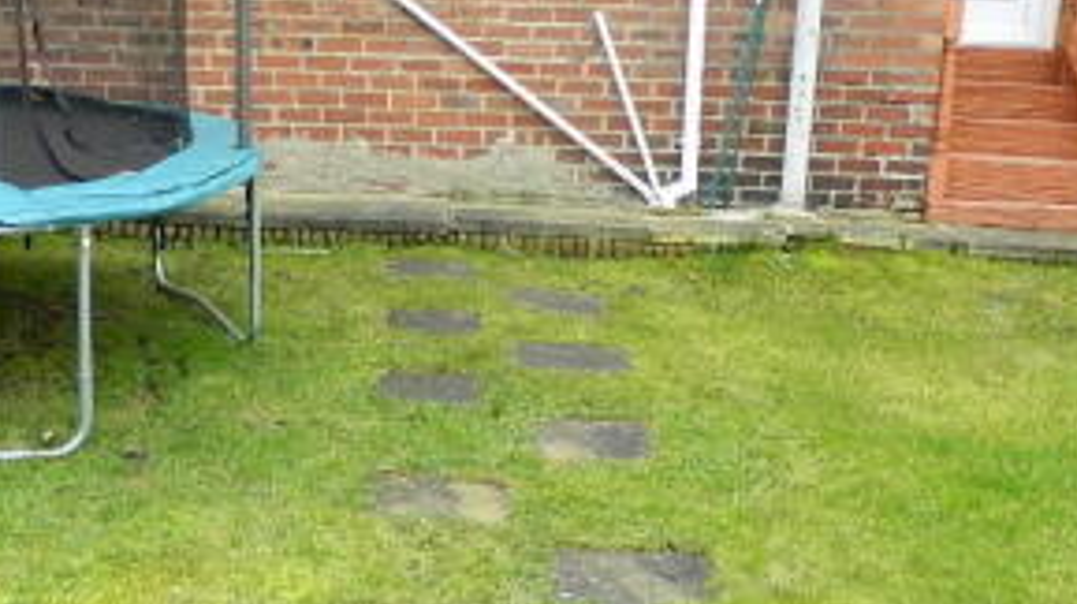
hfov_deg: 37.7
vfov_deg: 21.7
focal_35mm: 55
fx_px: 1569
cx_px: 419
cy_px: 408
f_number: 3.1
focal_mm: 4.5
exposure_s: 1/100
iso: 110
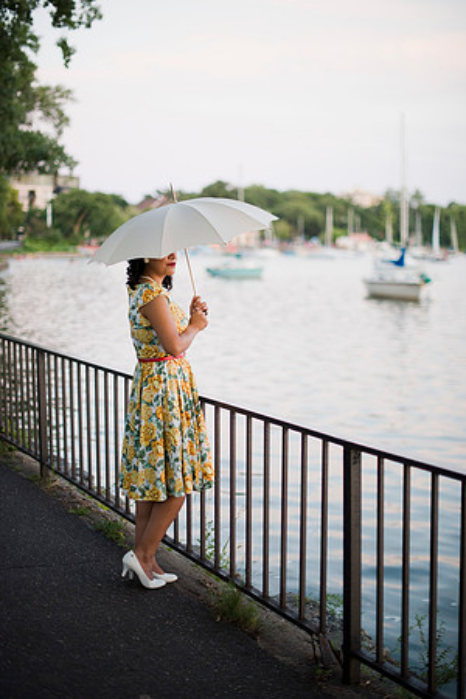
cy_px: 350
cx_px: 233
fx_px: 971
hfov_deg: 27.0
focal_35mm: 50
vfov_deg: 39.6
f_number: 1.4
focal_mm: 50
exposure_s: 1/200
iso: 200
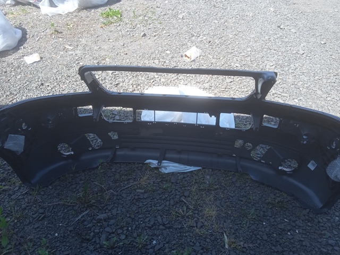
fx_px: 275
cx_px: 170
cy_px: 128
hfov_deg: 63.4
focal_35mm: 28
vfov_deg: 49.7
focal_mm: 3.43
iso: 100
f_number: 2.2
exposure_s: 1/264
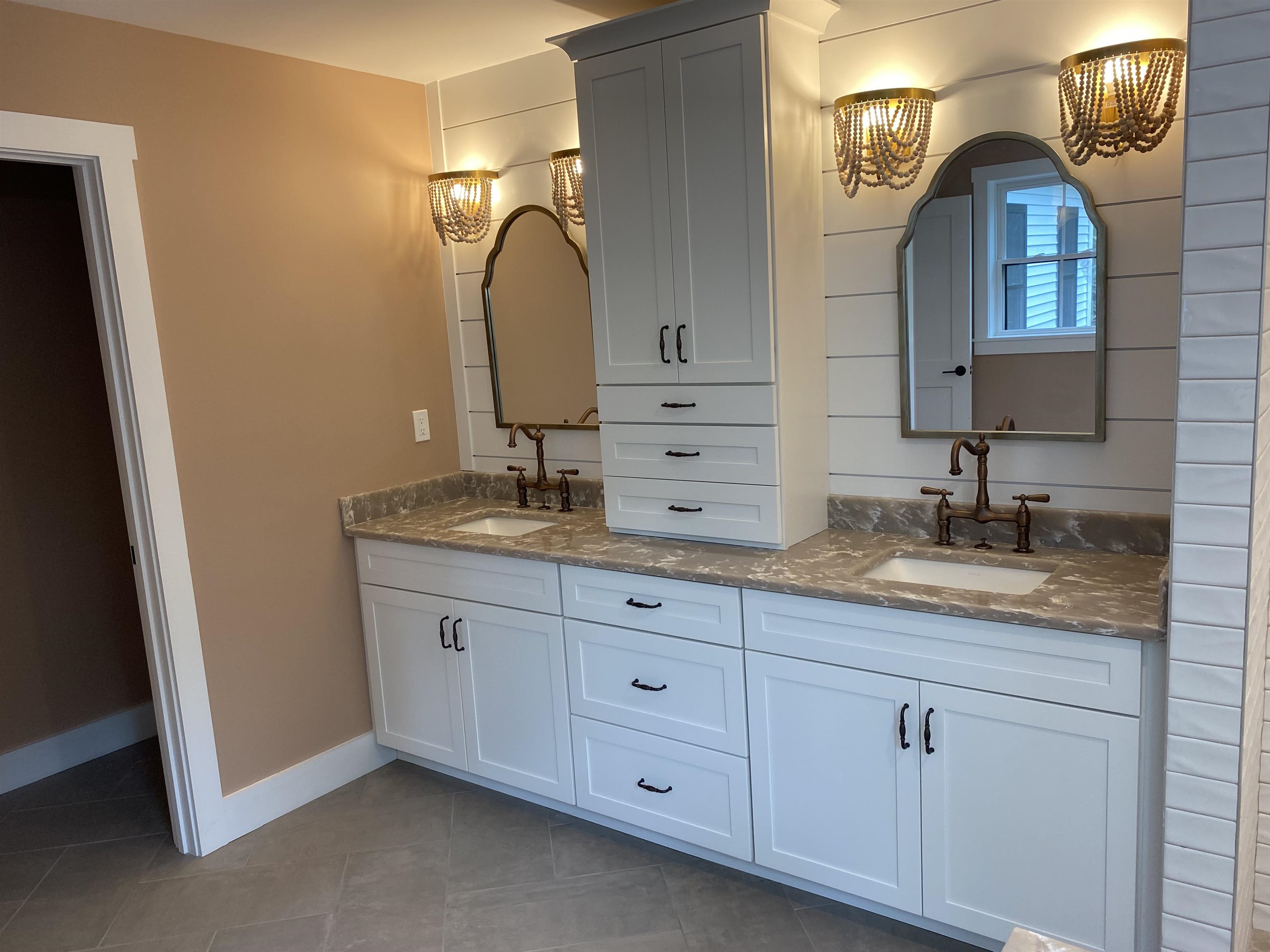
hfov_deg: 67.3
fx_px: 954
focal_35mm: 26
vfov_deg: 53.1
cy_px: 476
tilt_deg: -9.8
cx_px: 635
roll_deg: +3.7
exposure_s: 1/120
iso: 125
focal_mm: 4.25
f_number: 1.8
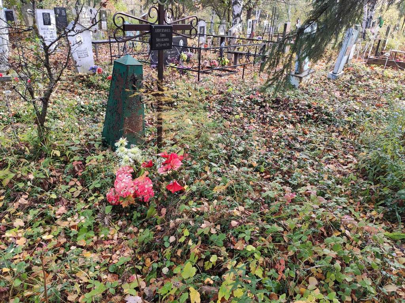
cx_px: 202
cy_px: 152
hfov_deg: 67.3
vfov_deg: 53.1
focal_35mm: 26
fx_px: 304
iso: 112
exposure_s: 1/129
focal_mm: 4.77
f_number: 1.75
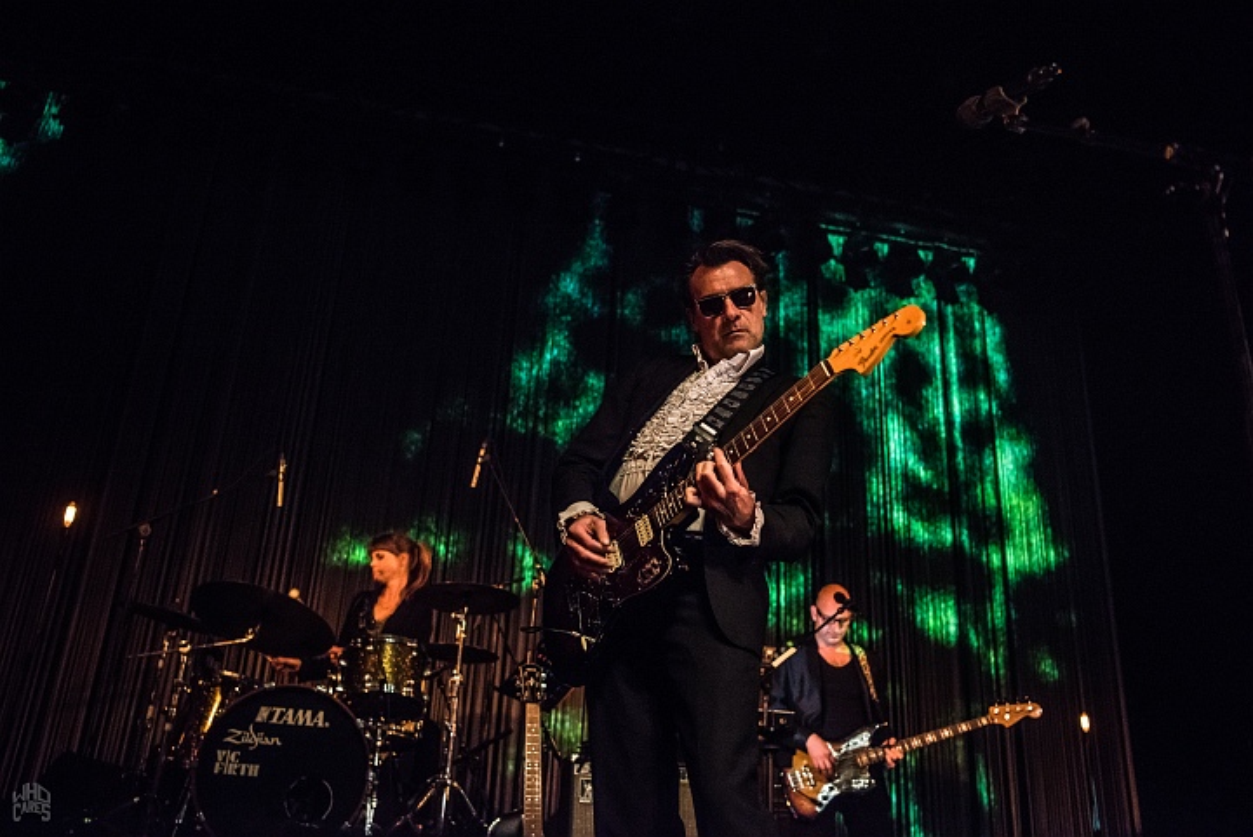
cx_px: 626
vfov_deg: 38.9
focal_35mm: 34
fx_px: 1184
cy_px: 418
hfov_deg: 55.8
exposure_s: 1/80
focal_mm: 34
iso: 2500
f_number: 2.8
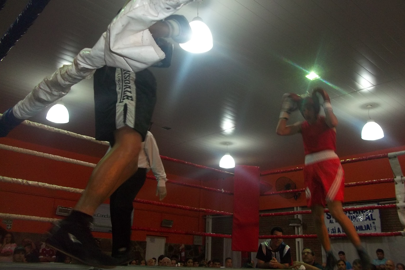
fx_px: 382
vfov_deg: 38.9
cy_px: 126
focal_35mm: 34
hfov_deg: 55.8
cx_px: 204
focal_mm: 5.7
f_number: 2.9
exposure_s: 1/30
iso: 160
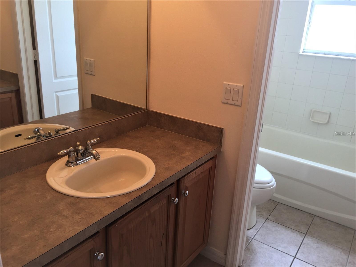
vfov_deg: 48.2
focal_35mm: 29
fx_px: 298
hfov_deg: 61.7
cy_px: 134
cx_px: 178
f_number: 2.2
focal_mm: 4.15
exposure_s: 1/50
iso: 32
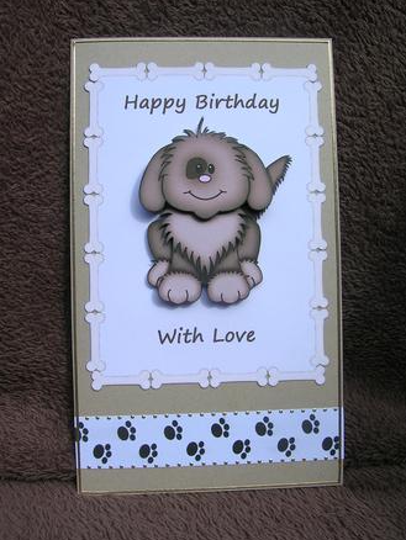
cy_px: 272
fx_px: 562
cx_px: 199
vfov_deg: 51.3
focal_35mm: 36
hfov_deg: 39.7
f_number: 4.8
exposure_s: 1/426
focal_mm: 5.4
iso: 50
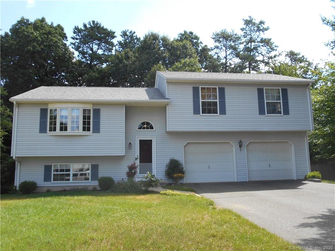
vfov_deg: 46.8
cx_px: 168
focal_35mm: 30
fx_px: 290
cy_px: 126
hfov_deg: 60.0
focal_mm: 5.1
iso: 80
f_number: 3.4
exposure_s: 1/400
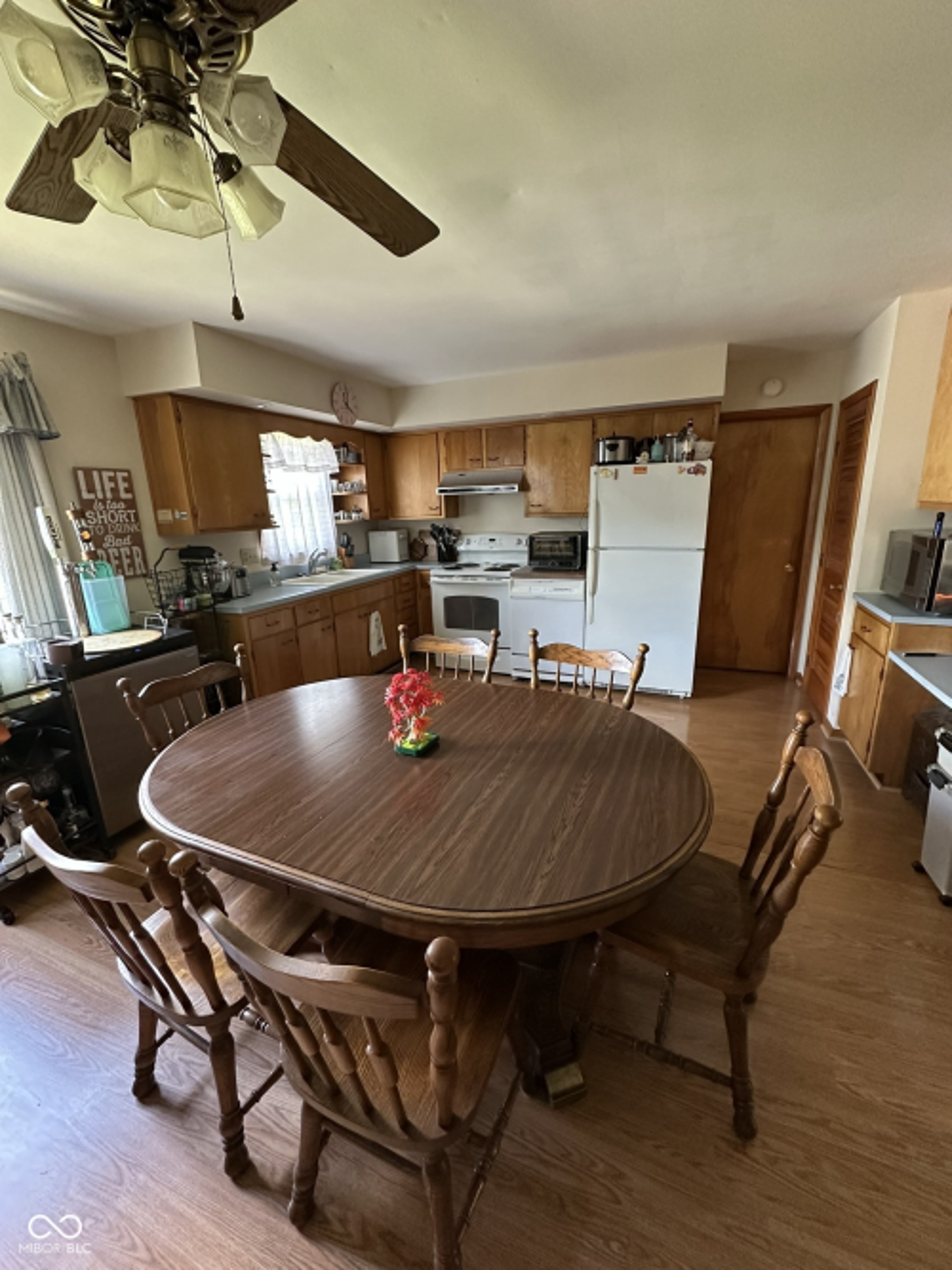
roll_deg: +2.7
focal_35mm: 14
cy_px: 635
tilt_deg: -14.0
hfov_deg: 85.7
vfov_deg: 102.1
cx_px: 476
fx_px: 514
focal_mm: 2.22
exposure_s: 1/60
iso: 500
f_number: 2.2
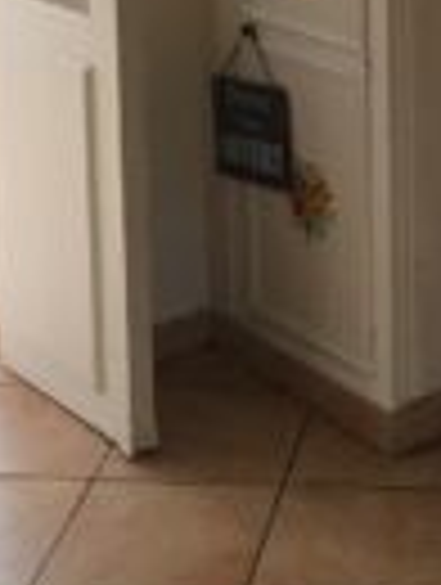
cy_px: -191
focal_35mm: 95
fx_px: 1608
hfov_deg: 15.3
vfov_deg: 19.0
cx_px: 450
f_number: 2.2
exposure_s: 1/33
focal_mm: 4.15
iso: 50
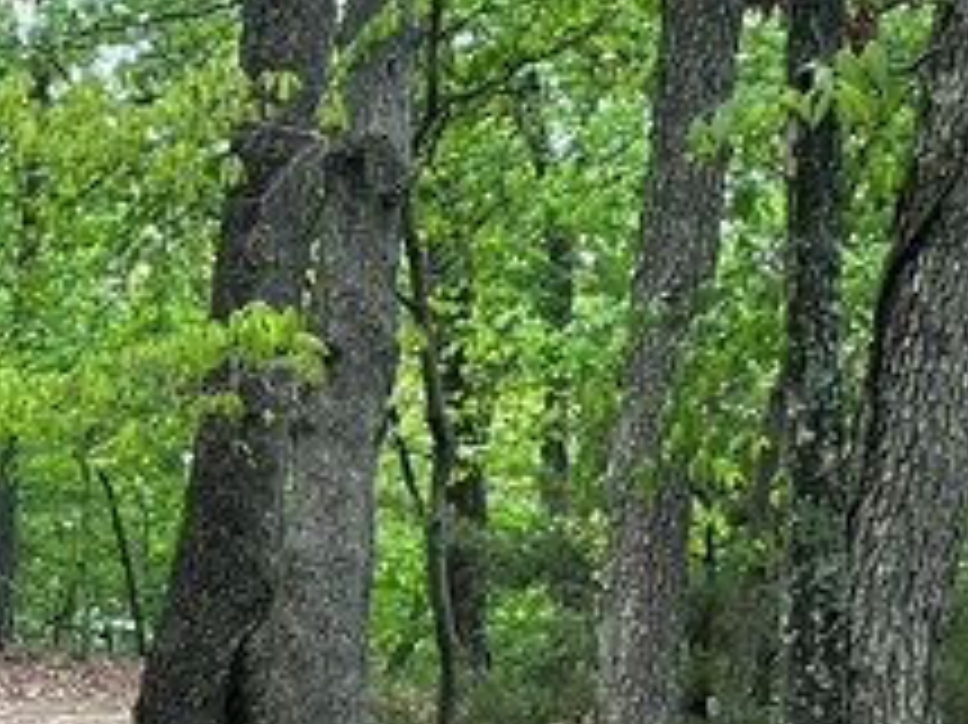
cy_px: 755
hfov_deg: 14.4
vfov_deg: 11.8
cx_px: -653
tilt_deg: -2.7
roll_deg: +2.1
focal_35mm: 124
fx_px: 3466
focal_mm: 4.2
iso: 40
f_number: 1.6
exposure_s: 1/121
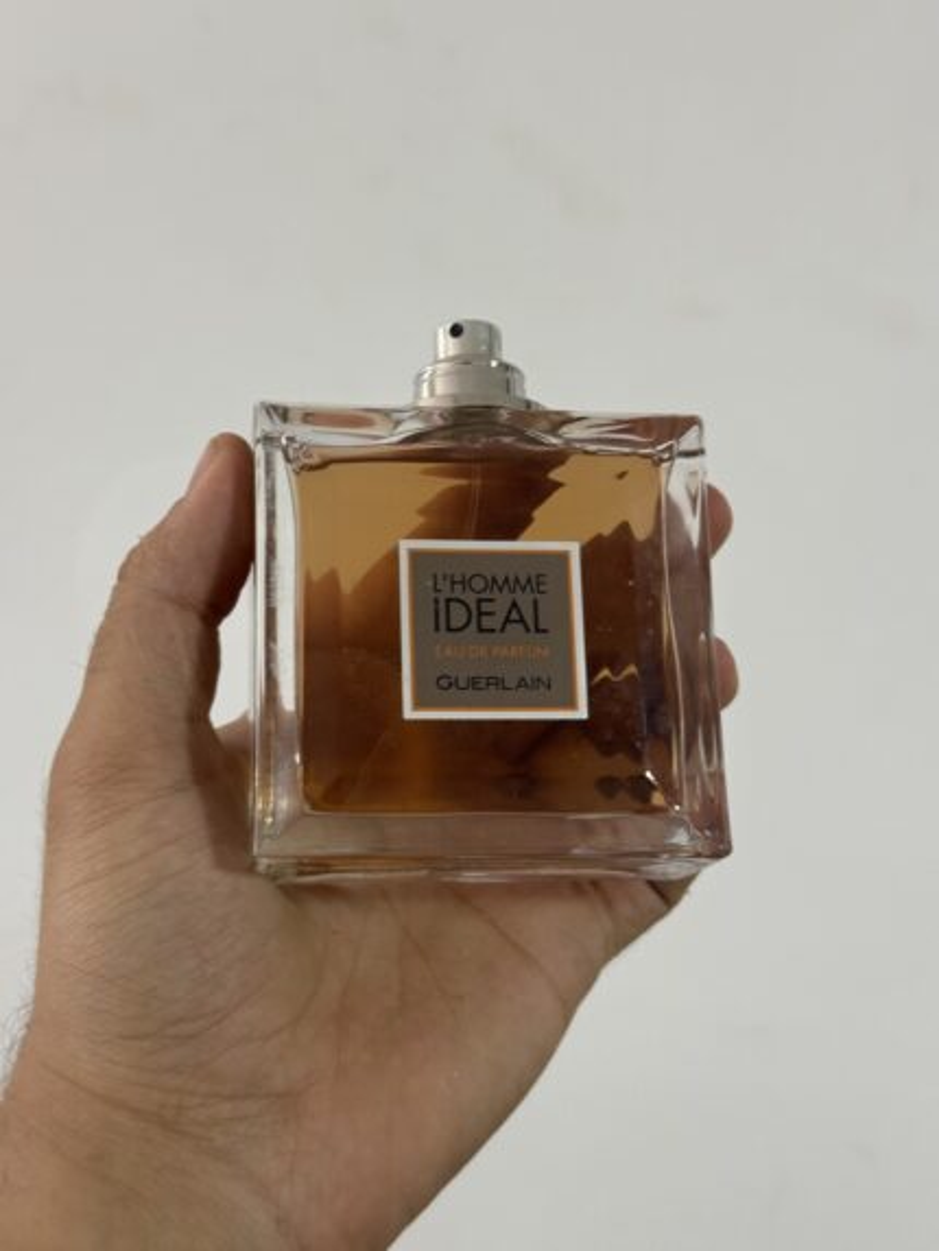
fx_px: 1735
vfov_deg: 39.6
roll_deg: -0.5
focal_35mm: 48
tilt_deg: -17.5
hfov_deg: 30.3
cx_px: 470
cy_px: 626
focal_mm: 6.76
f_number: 1.78
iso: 100
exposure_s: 1/50
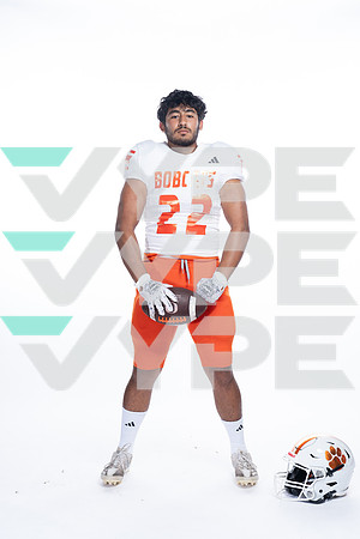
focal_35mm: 57
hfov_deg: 23.8
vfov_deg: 35.1
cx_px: 180
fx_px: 855
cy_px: 270
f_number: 5.6
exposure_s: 1/250
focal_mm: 57
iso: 400
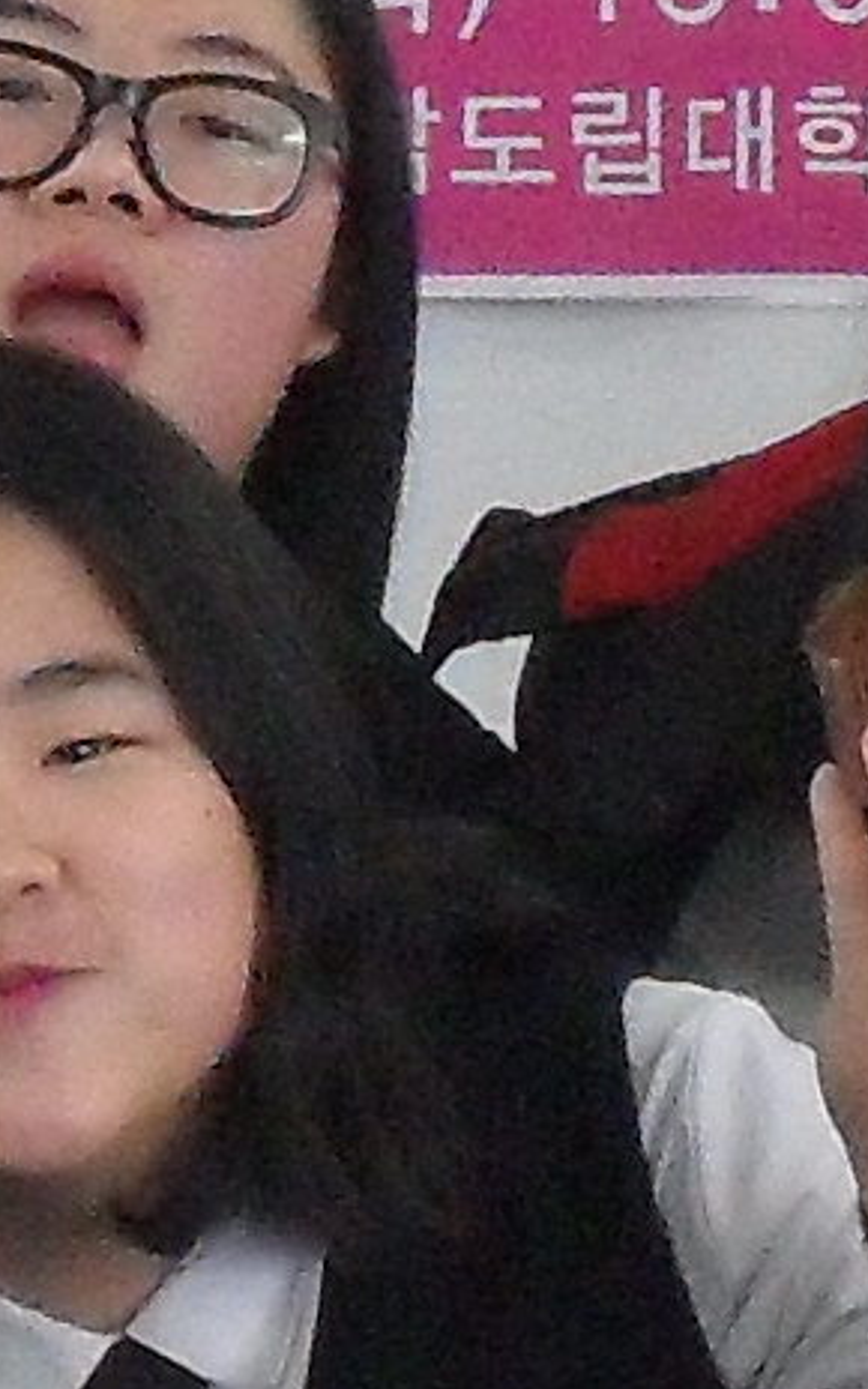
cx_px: 1030
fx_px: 14534
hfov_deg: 3.4
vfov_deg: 5.5
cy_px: 219
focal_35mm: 384
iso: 400
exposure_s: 1/45
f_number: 4
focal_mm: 7.7
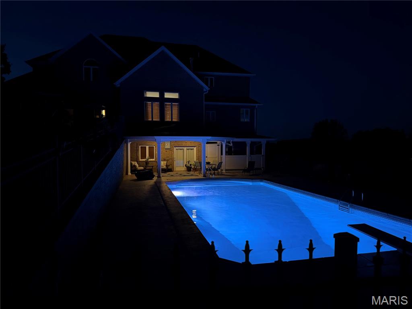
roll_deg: +0.1
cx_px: 206
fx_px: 286
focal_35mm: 24
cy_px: 154
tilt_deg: -1.5
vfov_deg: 56.8
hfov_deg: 71.6
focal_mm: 6.76
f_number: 1.78
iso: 1600
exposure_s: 1/30
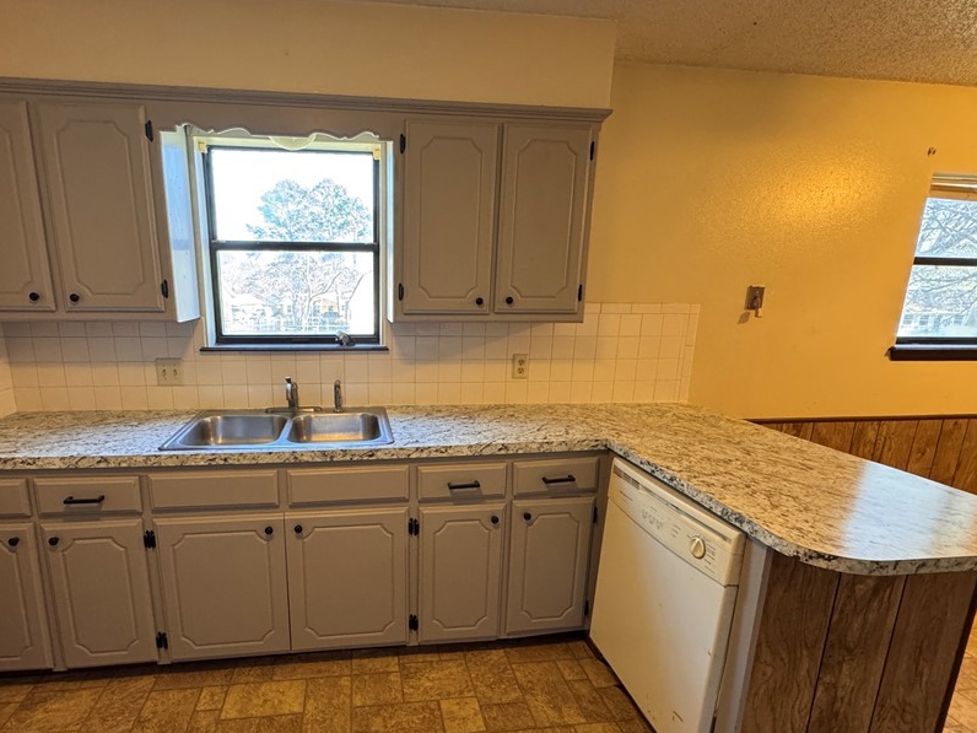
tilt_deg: -13.2
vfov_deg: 71.4
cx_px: 410
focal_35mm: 18
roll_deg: -0.4
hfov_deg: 87.0
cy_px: 400
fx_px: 508
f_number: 2.2
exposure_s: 1/120
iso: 320
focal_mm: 2.22
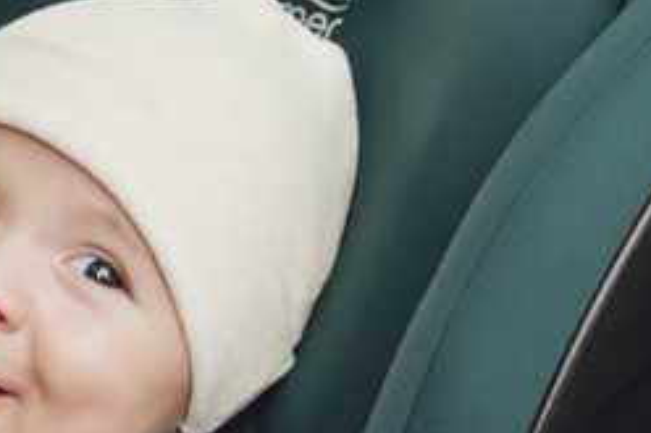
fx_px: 2331
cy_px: 405
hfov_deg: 15.5
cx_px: -66
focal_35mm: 129
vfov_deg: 10.5
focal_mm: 32
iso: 800
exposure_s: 1/320
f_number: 4.5
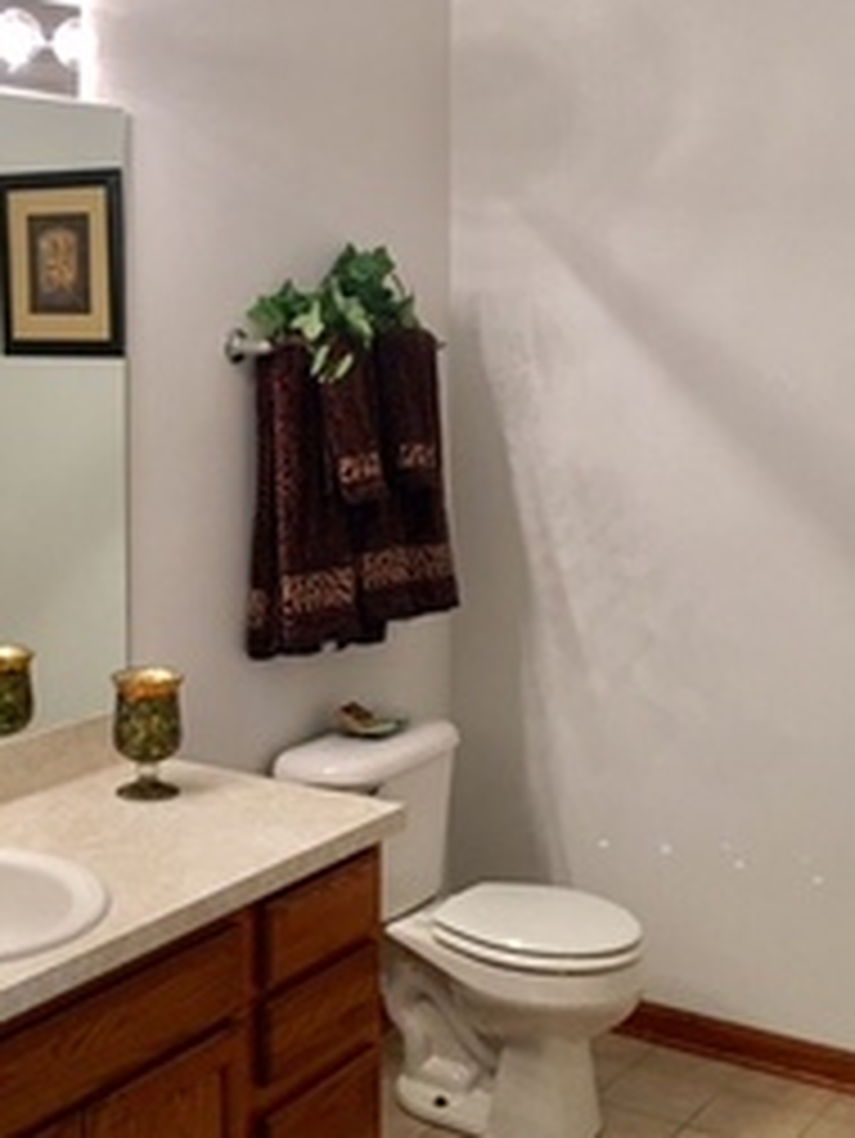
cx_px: 306
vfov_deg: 34.8
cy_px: 472
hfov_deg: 26.5
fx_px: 1810
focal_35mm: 55
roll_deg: -0.2
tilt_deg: -5.9
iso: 40
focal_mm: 4.15
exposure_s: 1/30
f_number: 2.2
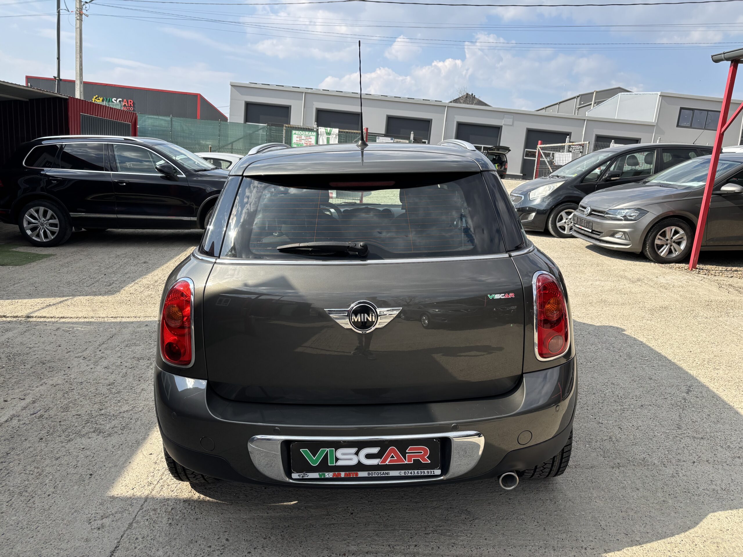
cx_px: 372
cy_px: 278
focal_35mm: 26
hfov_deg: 67.3
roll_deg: -5.6
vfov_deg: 53.1
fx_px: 558
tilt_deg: -11.8
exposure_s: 1/1984
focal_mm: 5.96
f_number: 1.6
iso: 50
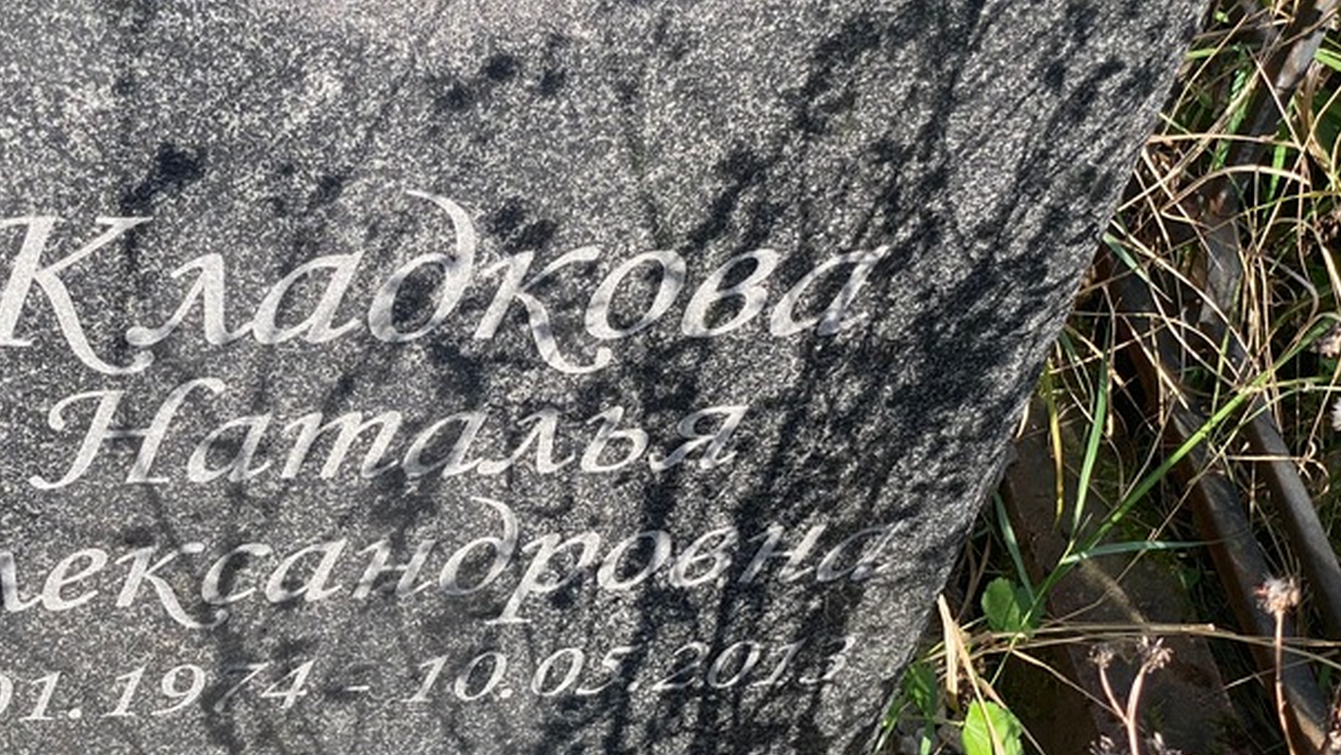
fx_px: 2667
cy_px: 557
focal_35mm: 75
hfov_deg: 28.1
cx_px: 491
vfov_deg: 16.0
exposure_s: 1/282
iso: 20
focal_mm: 6
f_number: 2
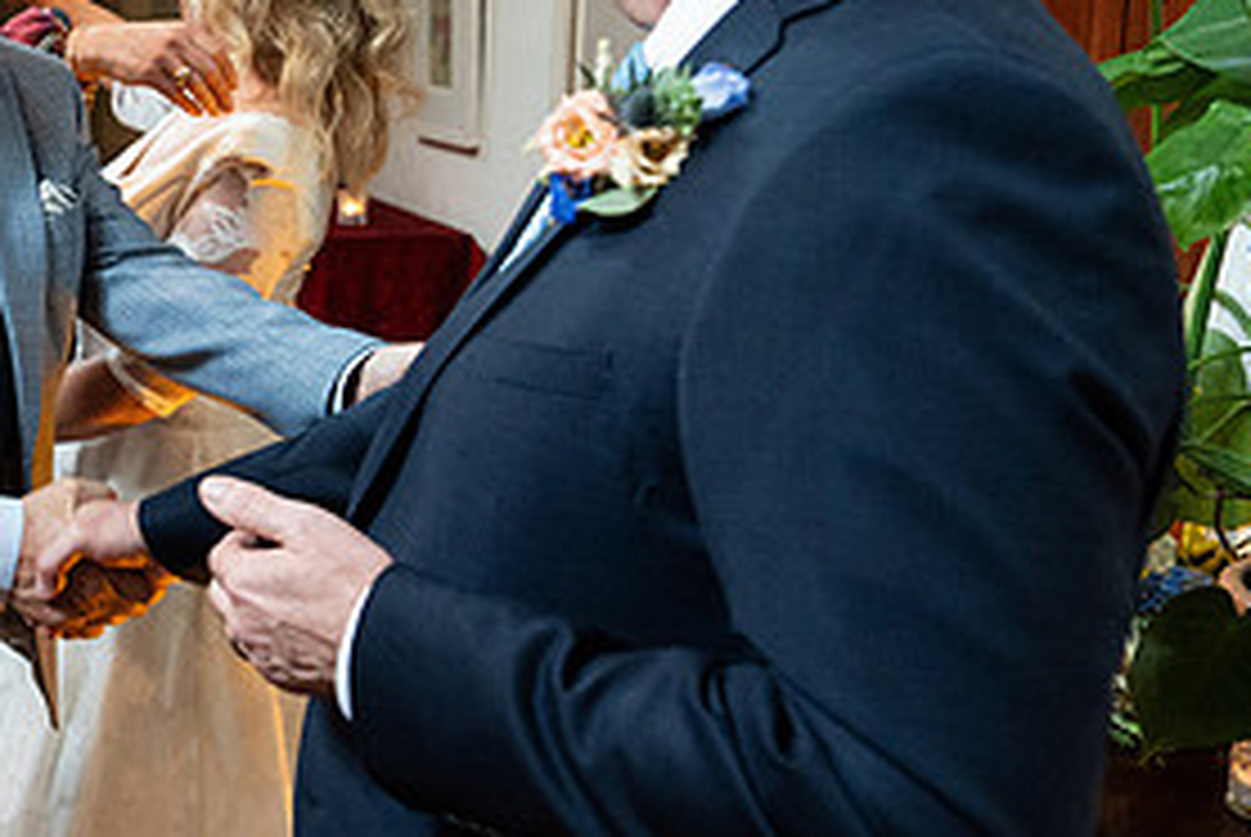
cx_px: -4
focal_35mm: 50
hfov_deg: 35.7
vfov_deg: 26.8
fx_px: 1739
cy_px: 241
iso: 5000
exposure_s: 1/200
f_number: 3.5
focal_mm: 24
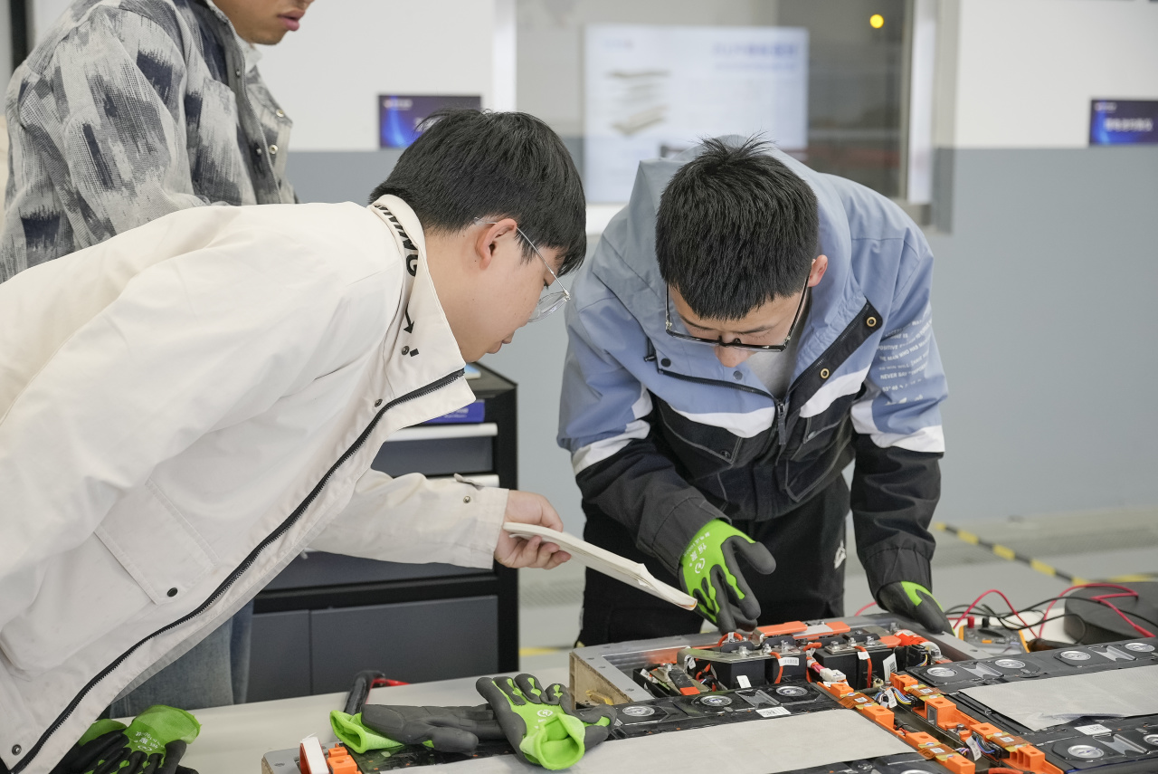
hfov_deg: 38.9
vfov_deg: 26.5
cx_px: 579
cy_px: 387
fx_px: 1641
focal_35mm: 51
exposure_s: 1/160
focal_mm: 51
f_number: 4
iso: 640
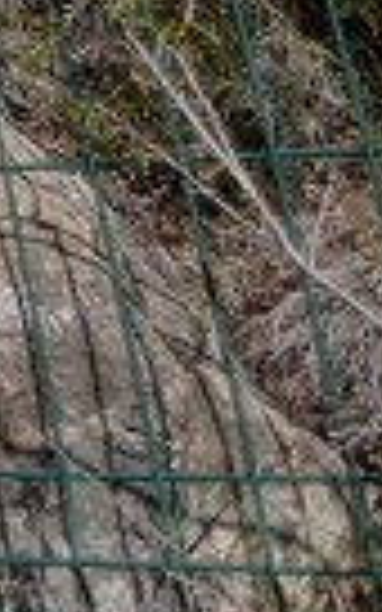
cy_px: -542
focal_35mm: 117
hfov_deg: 7.9
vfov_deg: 15.1
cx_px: -1083
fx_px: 1949
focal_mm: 13
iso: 100
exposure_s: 1/2500
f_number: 2.8
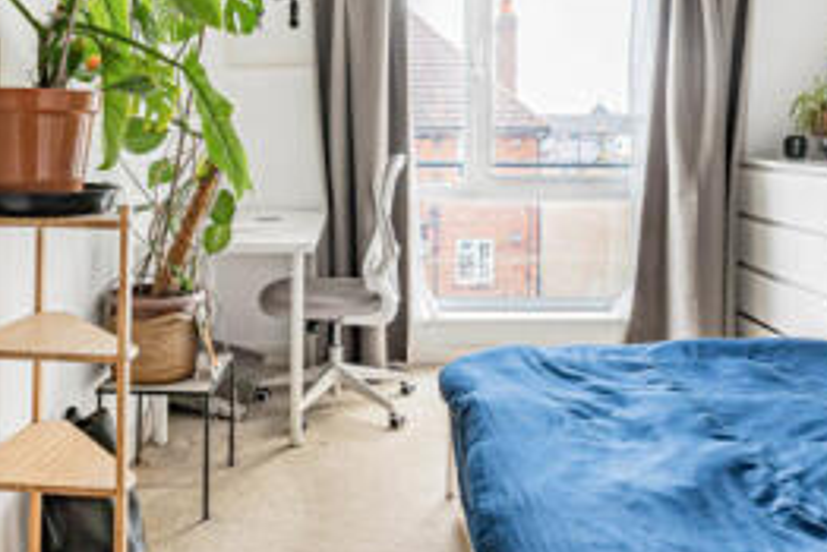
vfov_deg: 36.8
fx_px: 804
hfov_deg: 54.4
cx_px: 393
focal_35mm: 35
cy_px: 121
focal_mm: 14
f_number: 14
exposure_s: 1/4
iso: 250
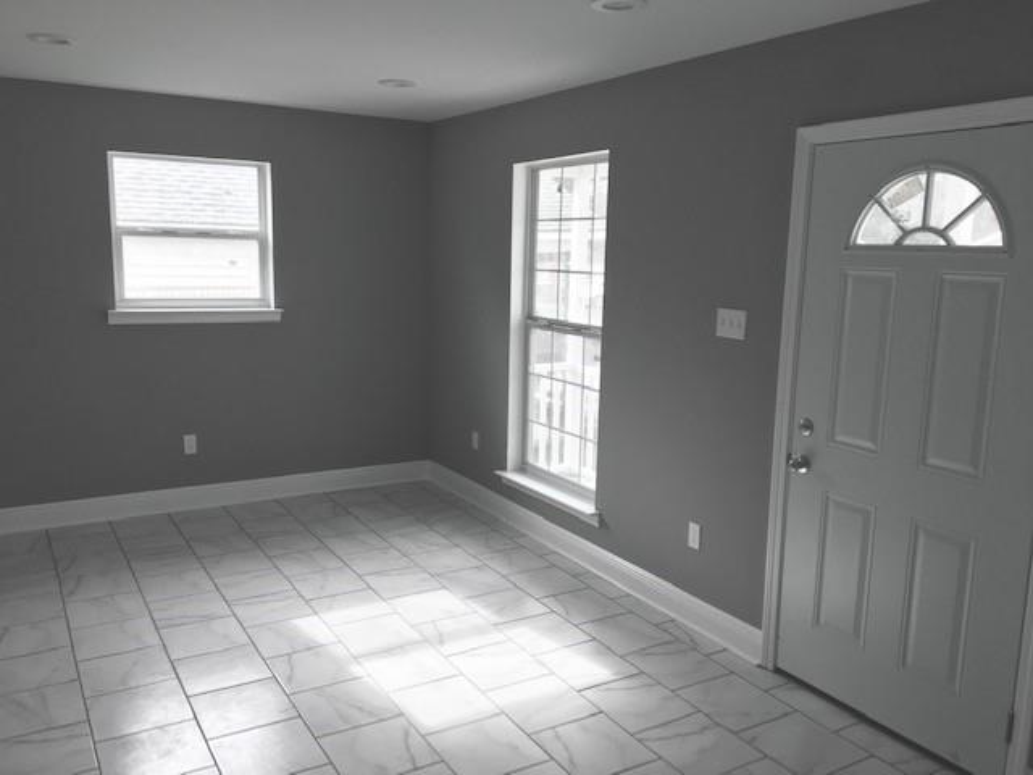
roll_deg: -1.0
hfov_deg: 61.7
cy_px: 388
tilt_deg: -8.1
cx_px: 516
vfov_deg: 48.2
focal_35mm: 29
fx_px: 865
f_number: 2.2
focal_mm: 4.15
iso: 32
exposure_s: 1/120
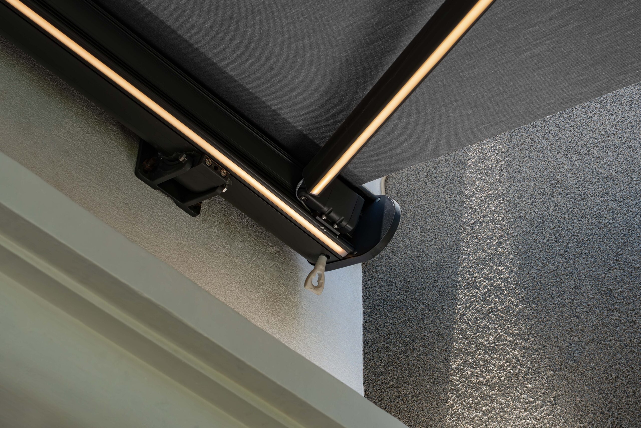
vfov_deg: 19.5
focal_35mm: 70
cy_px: 214
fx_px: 1246
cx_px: 320
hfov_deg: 28.8
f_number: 10
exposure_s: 1/250
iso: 500
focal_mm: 70
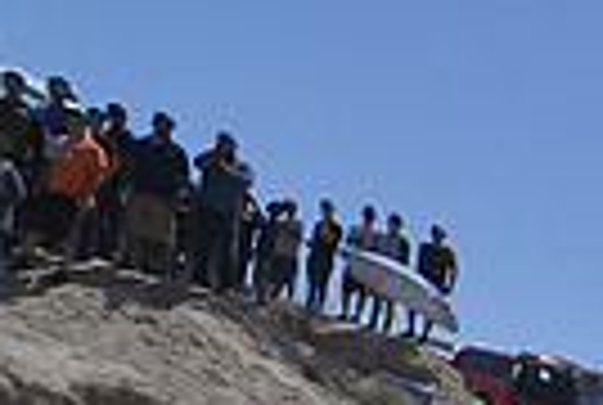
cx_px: 1116
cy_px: 794
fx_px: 1158
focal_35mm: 69
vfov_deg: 15.9
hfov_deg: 20.0
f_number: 7.1
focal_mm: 16
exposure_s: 1/2000
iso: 400
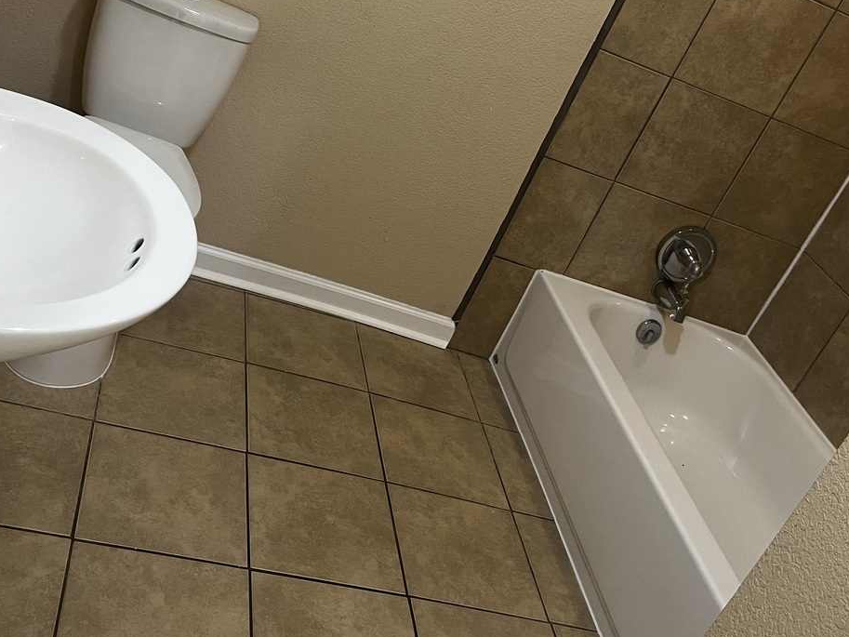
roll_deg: -25.6
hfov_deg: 45.8
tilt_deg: -19.4
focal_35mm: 41
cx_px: 436
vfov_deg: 34.7
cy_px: 192
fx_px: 1006
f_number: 1.6
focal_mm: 5.1
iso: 320
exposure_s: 1/60
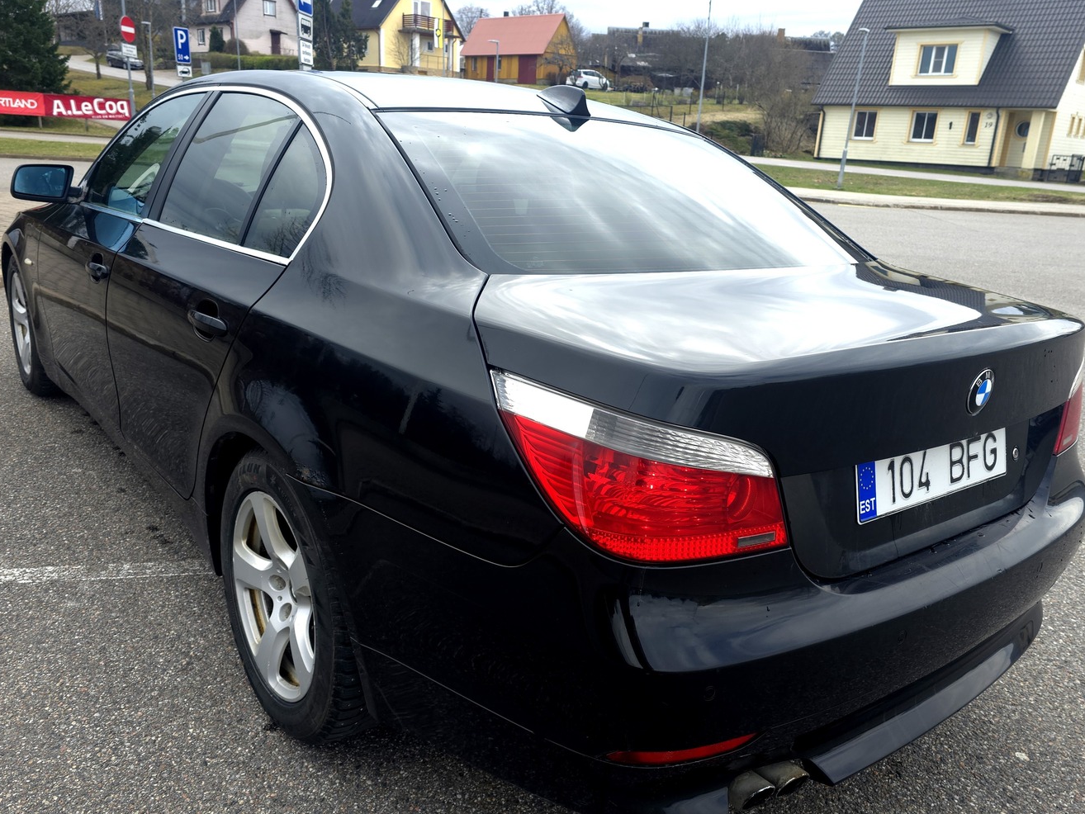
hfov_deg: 63.4
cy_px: 424
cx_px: 534
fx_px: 878
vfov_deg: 49.7
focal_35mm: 28
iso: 12
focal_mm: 6.3
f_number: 1.7
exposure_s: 1/158
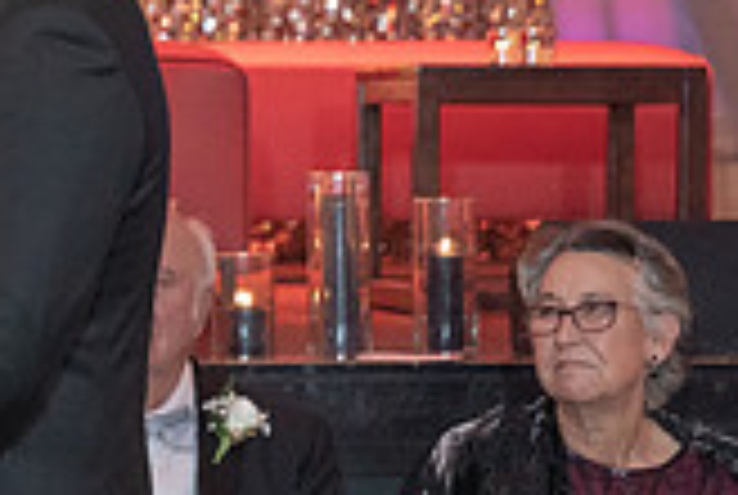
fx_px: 5073
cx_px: -536
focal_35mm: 247
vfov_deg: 5.6
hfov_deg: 8.1
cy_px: 227
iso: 4000
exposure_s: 1/125
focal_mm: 70
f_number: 4
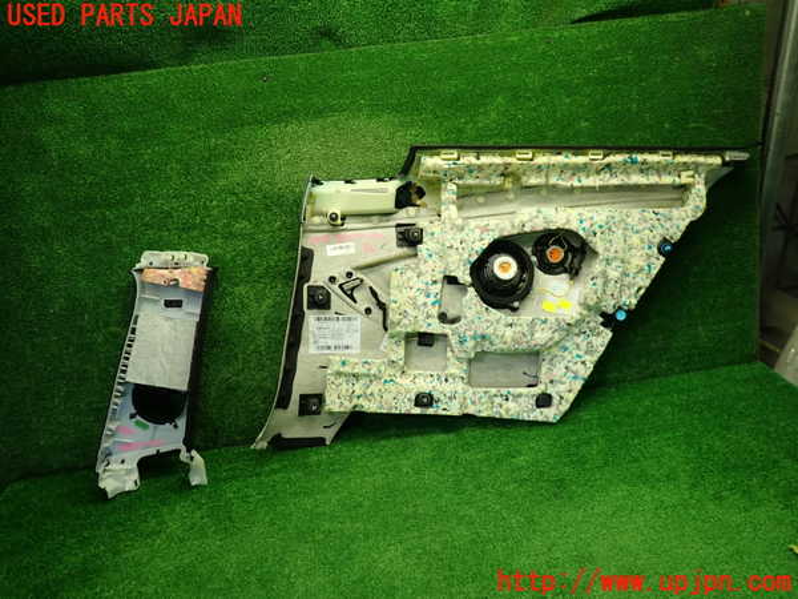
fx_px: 576
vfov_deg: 54.9
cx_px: 399
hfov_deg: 69.4
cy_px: 300
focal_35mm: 25
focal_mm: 4.5
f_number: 2
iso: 160
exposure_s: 1/60
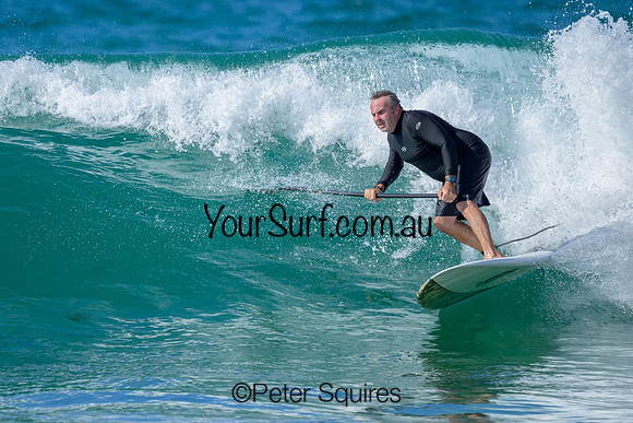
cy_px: 215
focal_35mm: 965
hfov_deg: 2.1
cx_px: 252
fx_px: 16970
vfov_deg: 1.4
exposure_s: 1/2000
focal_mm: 800
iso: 360
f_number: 6.3
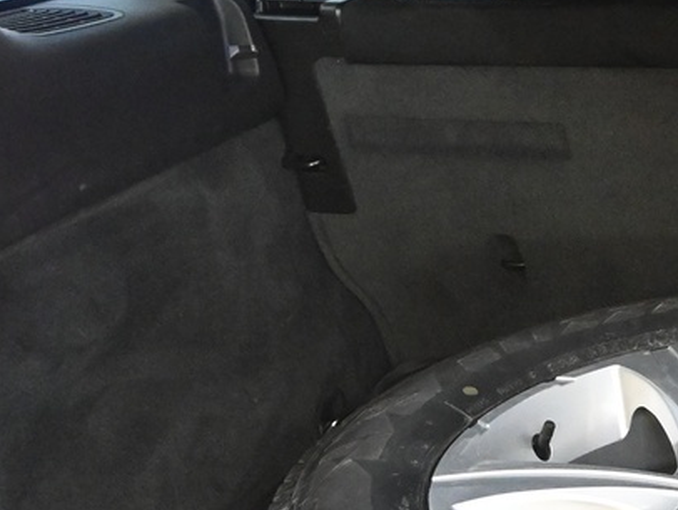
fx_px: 2254
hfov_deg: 16.4
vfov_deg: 12.8
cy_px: 426
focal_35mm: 115
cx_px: 802
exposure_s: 1/60
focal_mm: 20
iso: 4000
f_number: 4.5
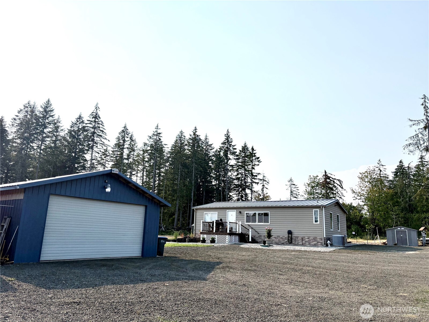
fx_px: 322
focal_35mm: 26
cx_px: 214
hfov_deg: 67.3
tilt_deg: +13.0
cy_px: 161
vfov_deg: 53.1
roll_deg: -1.9
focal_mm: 5.96
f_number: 1.6
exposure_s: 1/10101
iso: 50
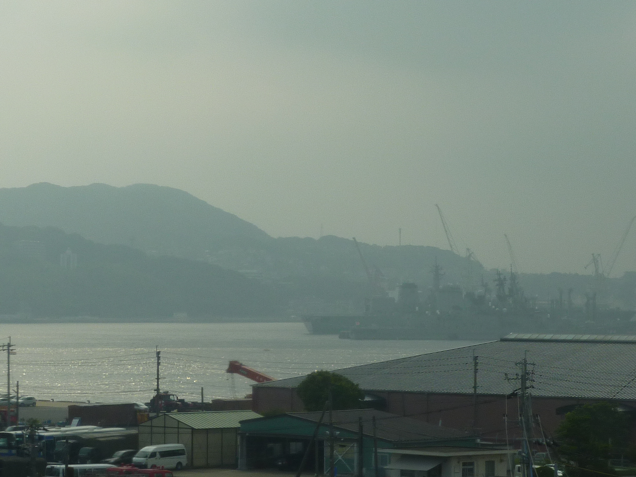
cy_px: 238
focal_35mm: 131
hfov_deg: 15.1
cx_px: 318
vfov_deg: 11.3
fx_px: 2407
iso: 80
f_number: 5.6
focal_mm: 11.9
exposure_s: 1/640
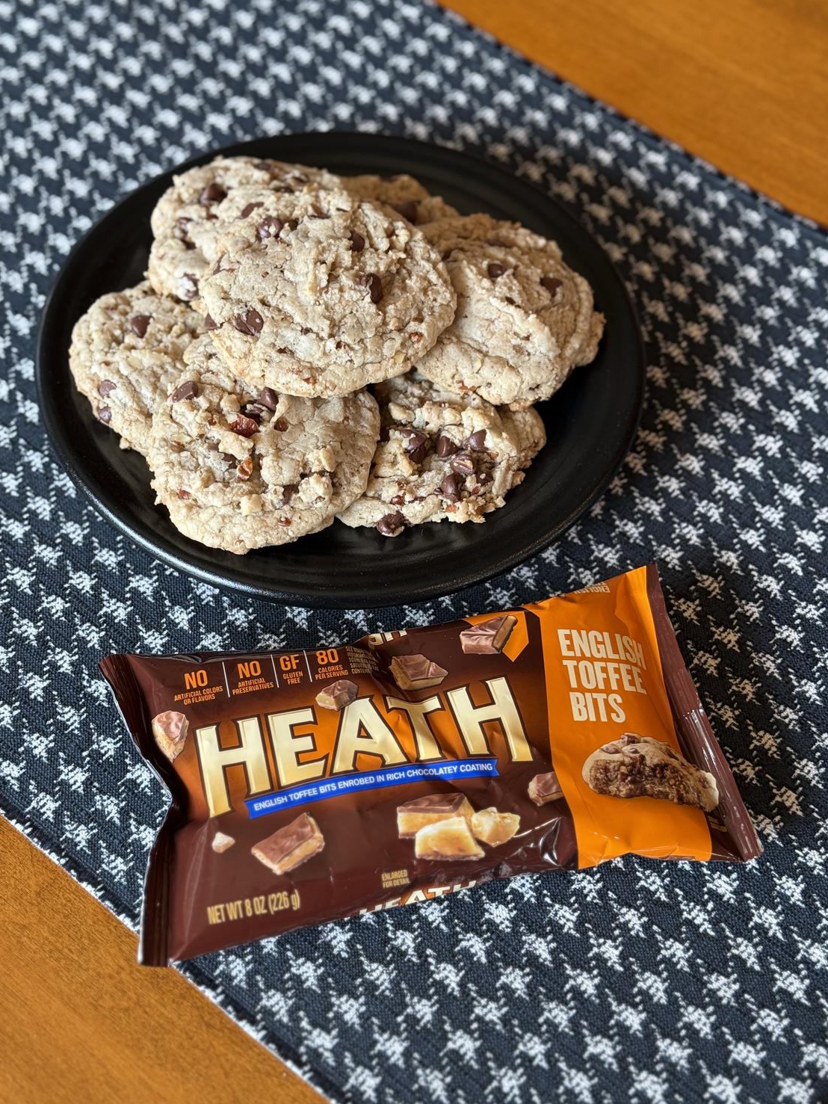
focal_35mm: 52
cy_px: 564
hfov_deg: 28.0
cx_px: 402
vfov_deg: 36.8
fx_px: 1658
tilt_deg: -55.2
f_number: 1.78
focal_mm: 6.76
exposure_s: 1/60
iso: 50
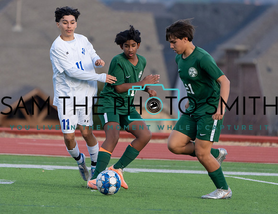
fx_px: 5122
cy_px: 97
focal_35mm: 631
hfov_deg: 3.1
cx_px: 121
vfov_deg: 2.4
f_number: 5.6
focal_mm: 400
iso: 800
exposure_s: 1/1250
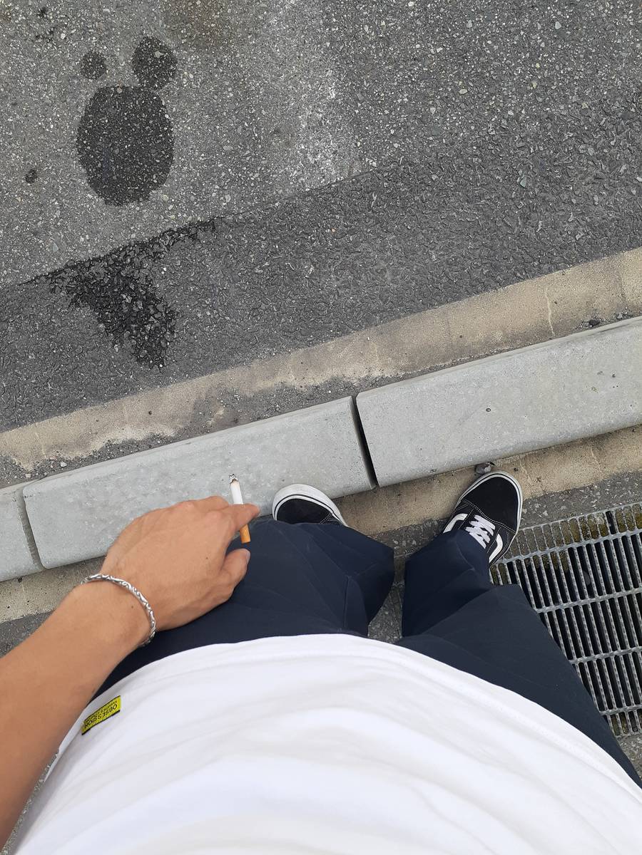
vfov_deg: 65.3
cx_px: 321
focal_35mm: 27
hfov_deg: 51.4
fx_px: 668
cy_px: 428
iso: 100
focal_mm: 3.6
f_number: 1.9
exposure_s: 1/623
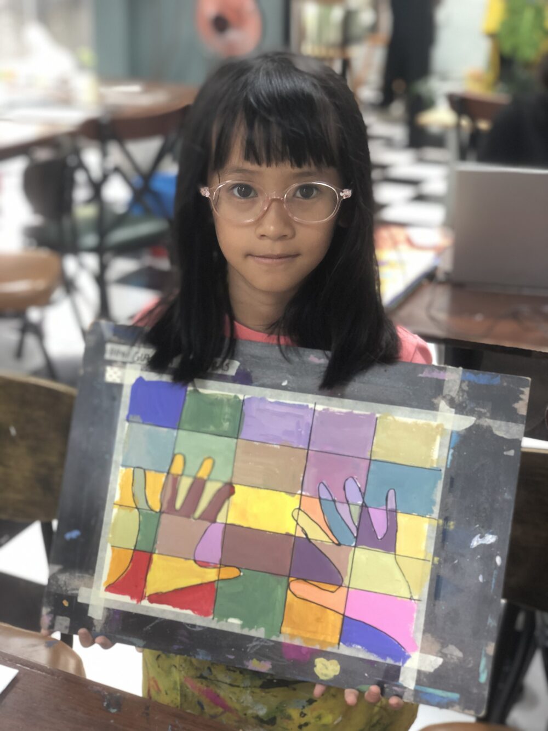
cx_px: 274
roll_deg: -1.3
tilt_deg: -22.4
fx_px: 1097
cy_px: 366
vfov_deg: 36.8
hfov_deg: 28.0
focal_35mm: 52
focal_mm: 6
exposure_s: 1/50
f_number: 2.4
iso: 100
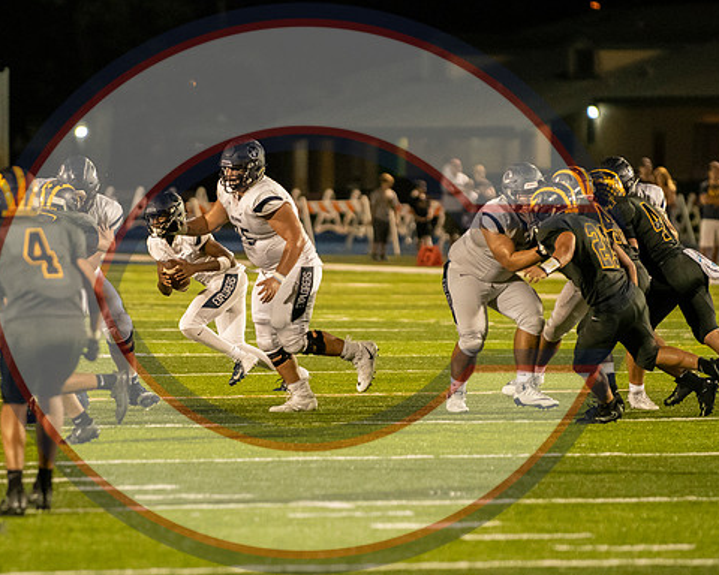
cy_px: 288
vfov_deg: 4.6
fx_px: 7235
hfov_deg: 5.7
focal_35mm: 340
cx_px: 298
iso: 10000
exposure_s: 1/1250
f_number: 2.8
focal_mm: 200
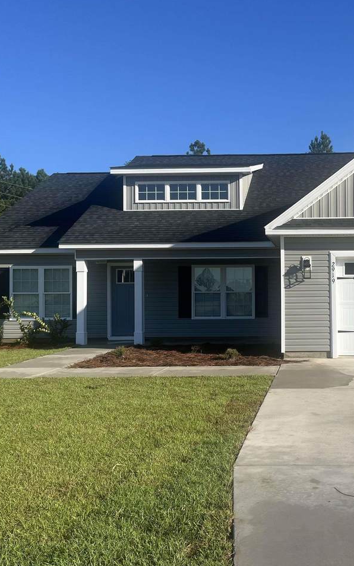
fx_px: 571
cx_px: 296
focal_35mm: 37
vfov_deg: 52.7
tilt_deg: +1.6
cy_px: 282
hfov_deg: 33.2
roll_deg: +0.2
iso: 50
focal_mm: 5.1
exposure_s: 1/3876
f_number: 1.6
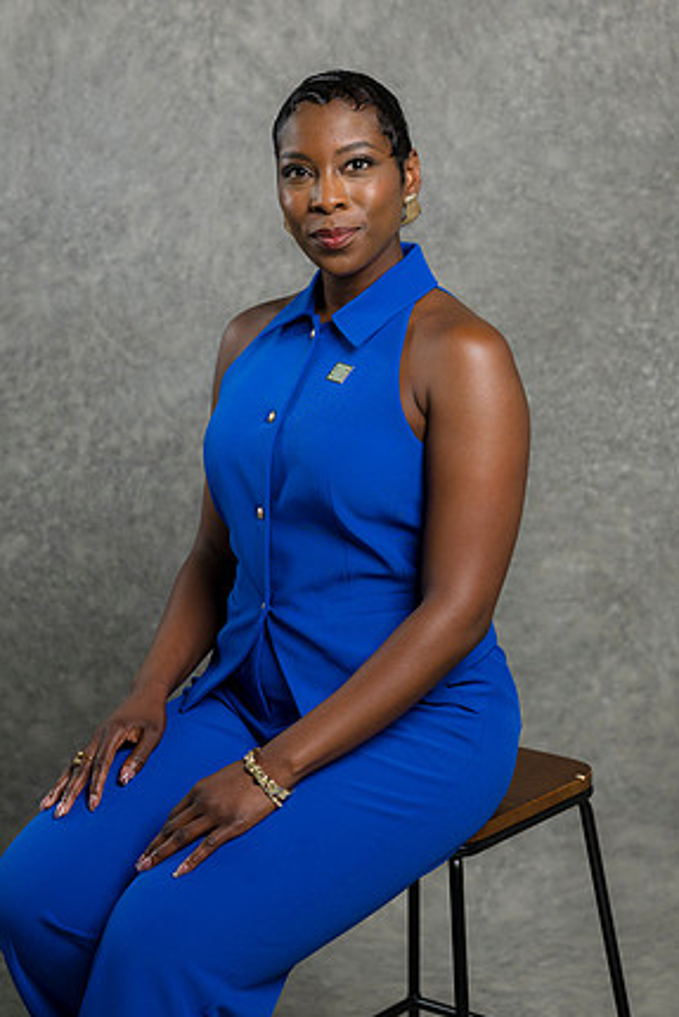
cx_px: 329
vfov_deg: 22.9
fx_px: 2516
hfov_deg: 15.4
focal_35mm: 89
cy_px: 513
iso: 125
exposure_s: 1/200
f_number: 5
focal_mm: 85
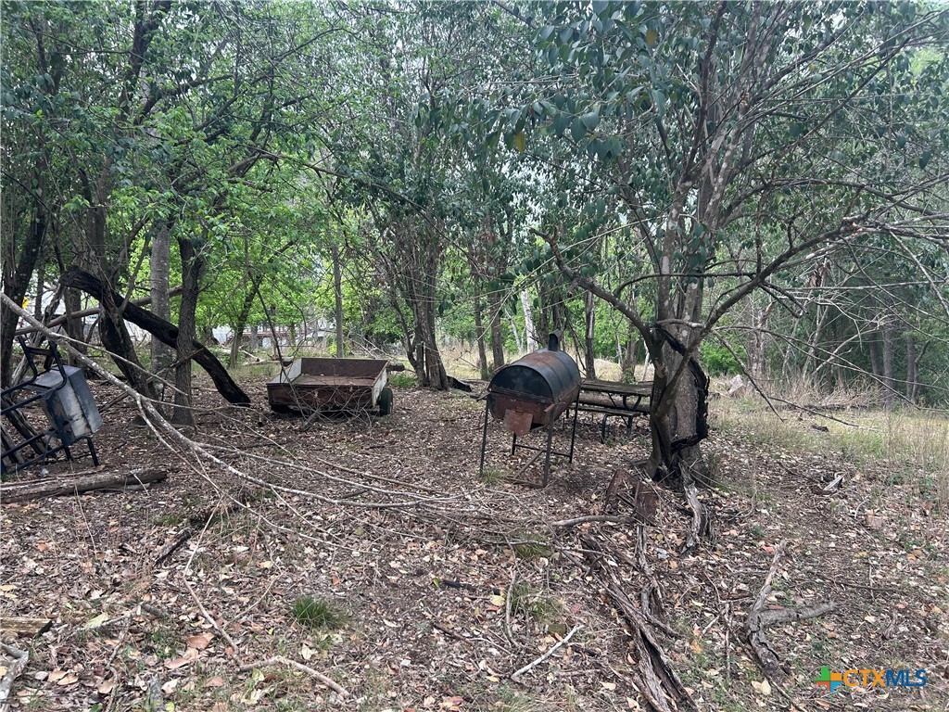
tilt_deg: -2.1
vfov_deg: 53.1
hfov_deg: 67.3
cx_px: 474
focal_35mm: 26
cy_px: 356
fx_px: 713
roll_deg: +1.5
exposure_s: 1/539
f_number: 1.5
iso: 50
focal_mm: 5.7
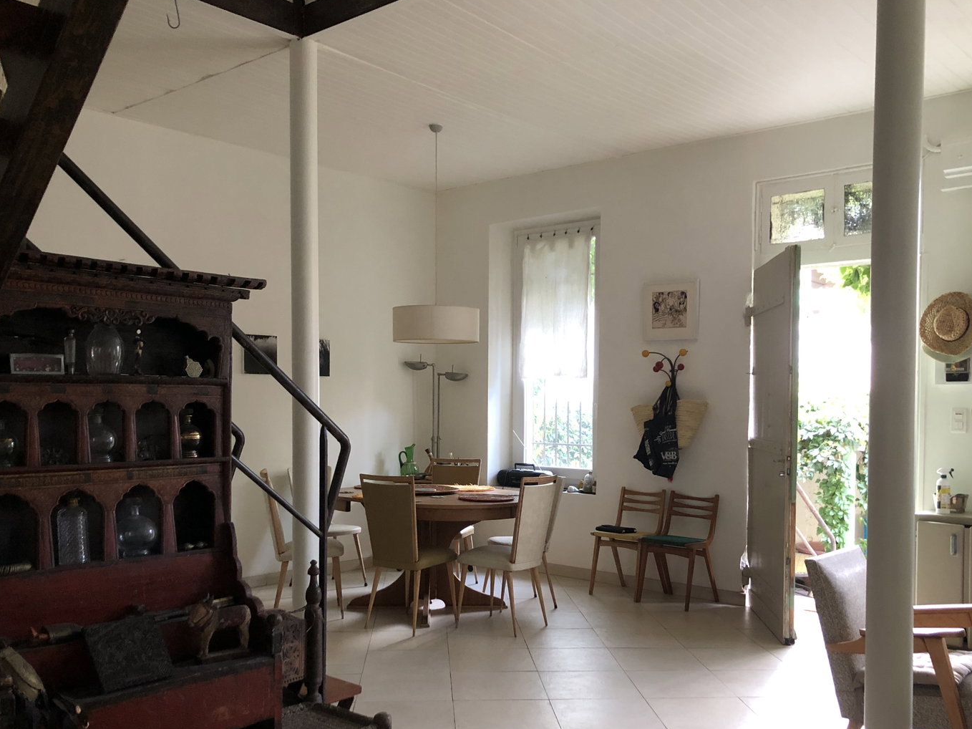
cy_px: 421
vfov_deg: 42.8
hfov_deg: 55.4
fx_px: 926
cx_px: 479
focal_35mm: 33
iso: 80
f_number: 1.8
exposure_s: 1/15
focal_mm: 3.99
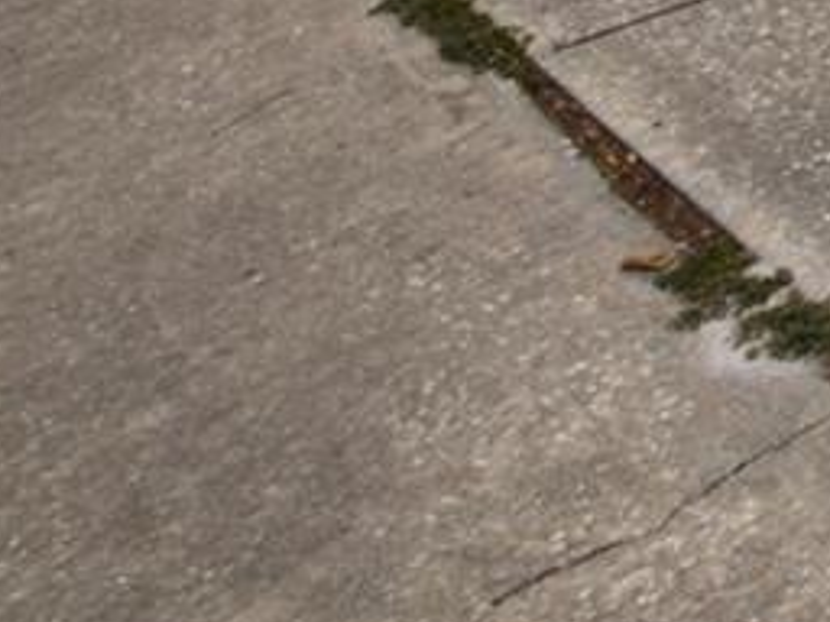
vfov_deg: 12.0
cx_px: 2360
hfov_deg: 12.2
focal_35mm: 90
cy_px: -1024
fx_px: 2158
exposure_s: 1/100
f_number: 20
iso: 100
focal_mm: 10
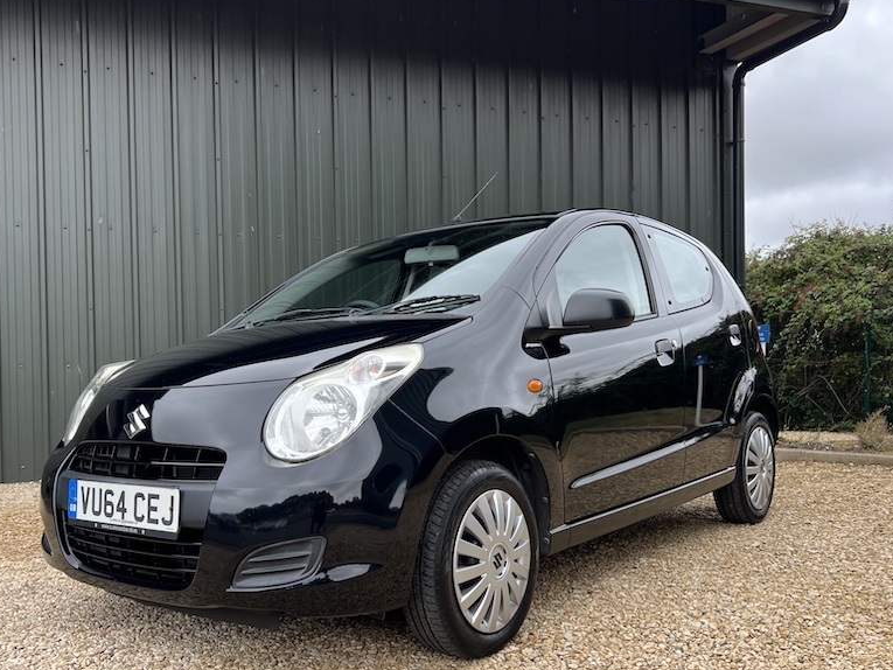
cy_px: 375
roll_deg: +2.0
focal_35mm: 34
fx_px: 877
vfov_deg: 41.7
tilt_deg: +0.4
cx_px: 382
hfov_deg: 53.8
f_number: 1.5
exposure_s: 1/342
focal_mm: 5.7
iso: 50
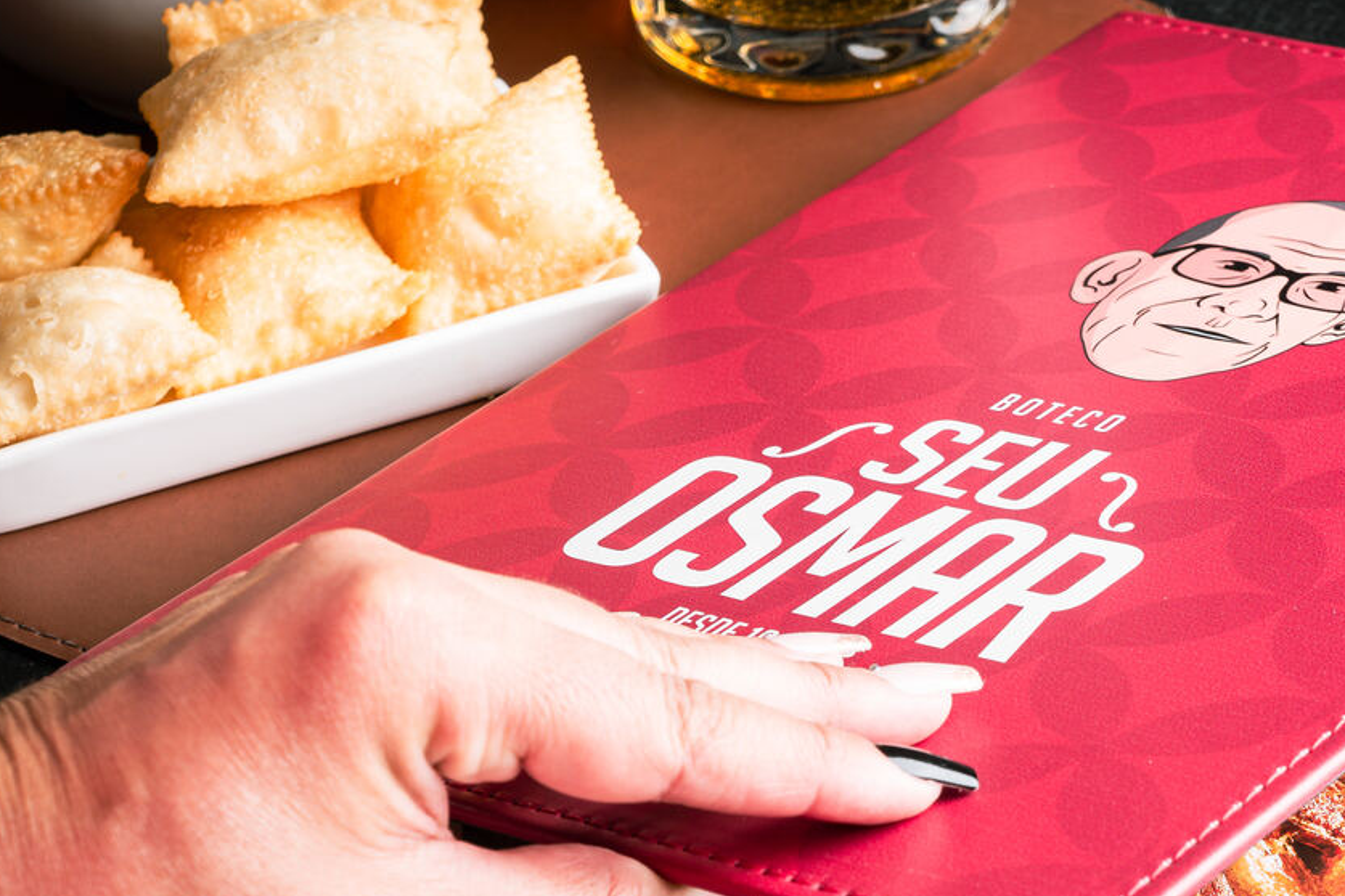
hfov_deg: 23.1
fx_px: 3250
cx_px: 1036
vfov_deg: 15.6
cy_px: 694
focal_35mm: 87
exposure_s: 1/80
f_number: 8
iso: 100
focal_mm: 35
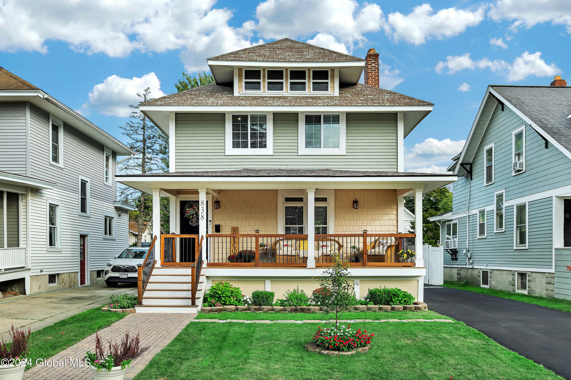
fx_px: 476
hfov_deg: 61.9
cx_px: 286
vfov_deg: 43.6
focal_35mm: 30
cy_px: 190
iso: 320
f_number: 4
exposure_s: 1/320
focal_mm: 30
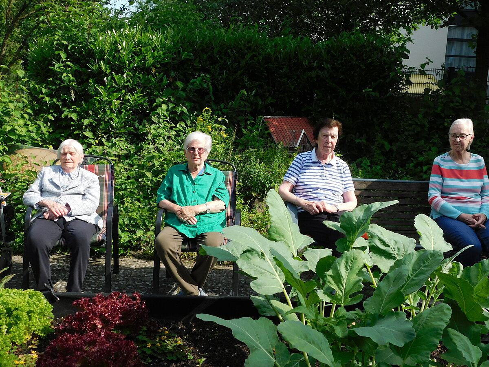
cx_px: 244
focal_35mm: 36
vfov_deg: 39.7
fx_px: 509
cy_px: 184
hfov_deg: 51.4
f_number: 3.5
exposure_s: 1/640
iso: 125
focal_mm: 6.3
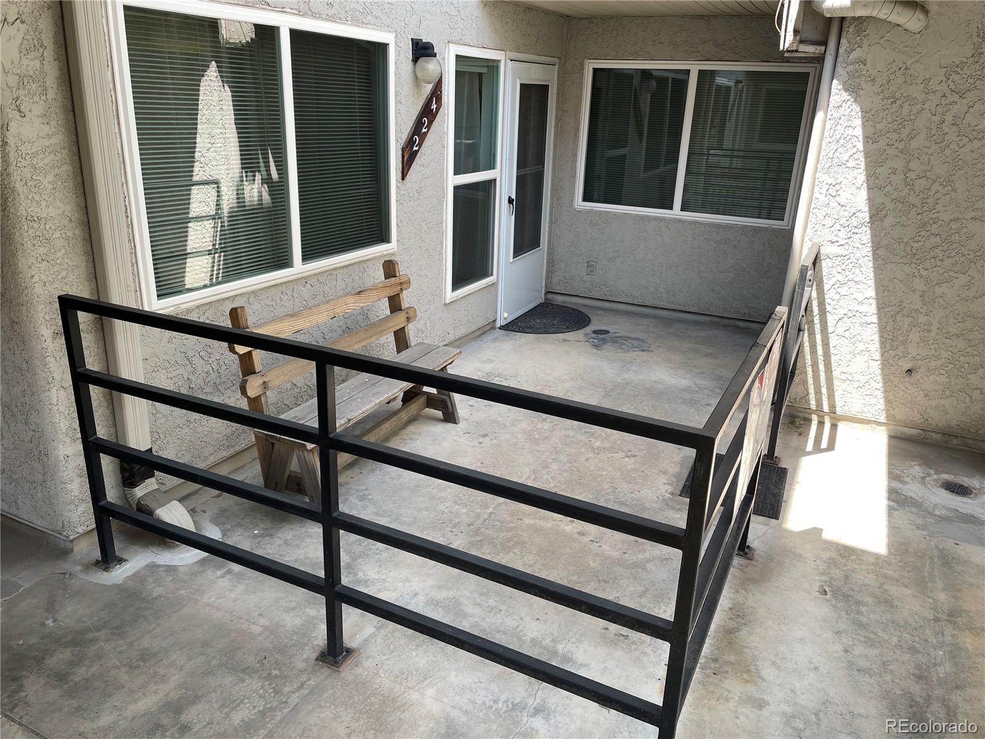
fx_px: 740
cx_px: 492
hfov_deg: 67.3
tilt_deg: -20.2
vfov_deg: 53.1
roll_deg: -1.7
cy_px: 370
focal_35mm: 26
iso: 32
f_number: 1.6
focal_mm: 4.2
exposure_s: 1/174
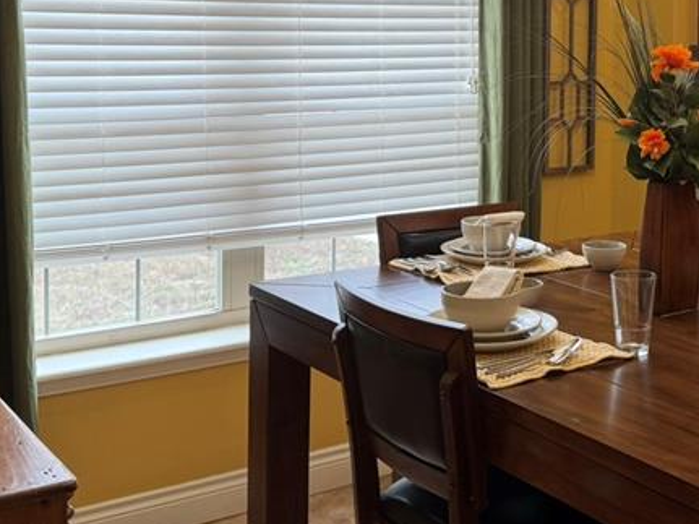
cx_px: 543
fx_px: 1151
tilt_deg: -3.4
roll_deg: -0.8
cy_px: 94
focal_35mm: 57
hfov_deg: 33.0
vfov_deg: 25.2
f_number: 1.78
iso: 160
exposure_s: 1/120
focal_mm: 6.76
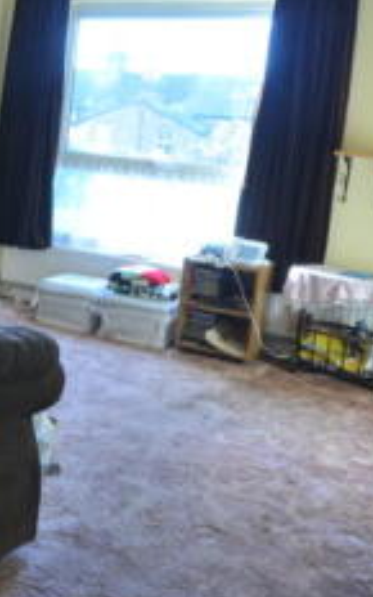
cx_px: -23
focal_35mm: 47
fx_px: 772
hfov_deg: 25.5
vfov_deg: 42.0
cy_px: 221
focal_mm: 11
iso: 200
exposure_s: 1/4
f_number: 14
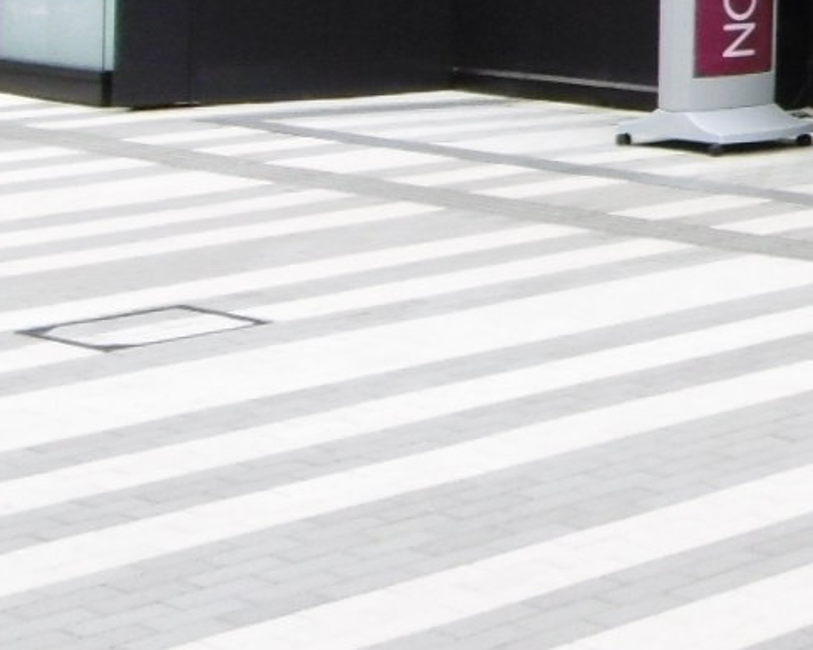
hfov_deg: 16.2
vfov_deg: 15.0
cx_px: 1484
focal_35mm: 99
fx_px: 2382
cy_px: -124
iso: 100
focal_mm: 4.3
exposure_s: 1/80
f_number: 3.1
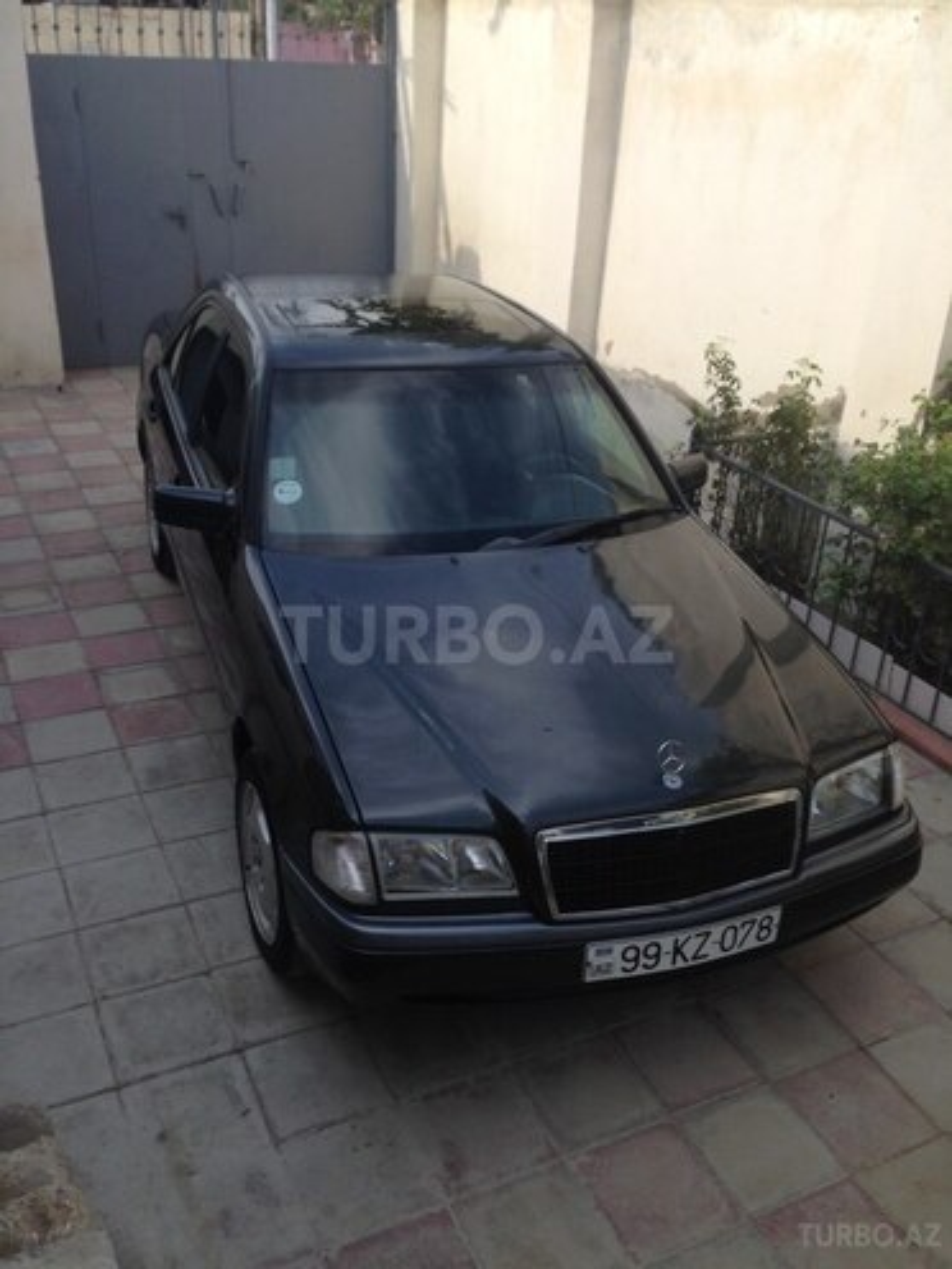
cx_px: 476
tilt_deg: -21.7
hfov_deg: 42.9
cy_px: 634
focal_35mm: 33
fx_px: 1210
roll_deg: -1.8
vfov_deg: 55.4
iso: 50
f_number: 2.4
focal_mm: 4.12
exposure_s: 1/723
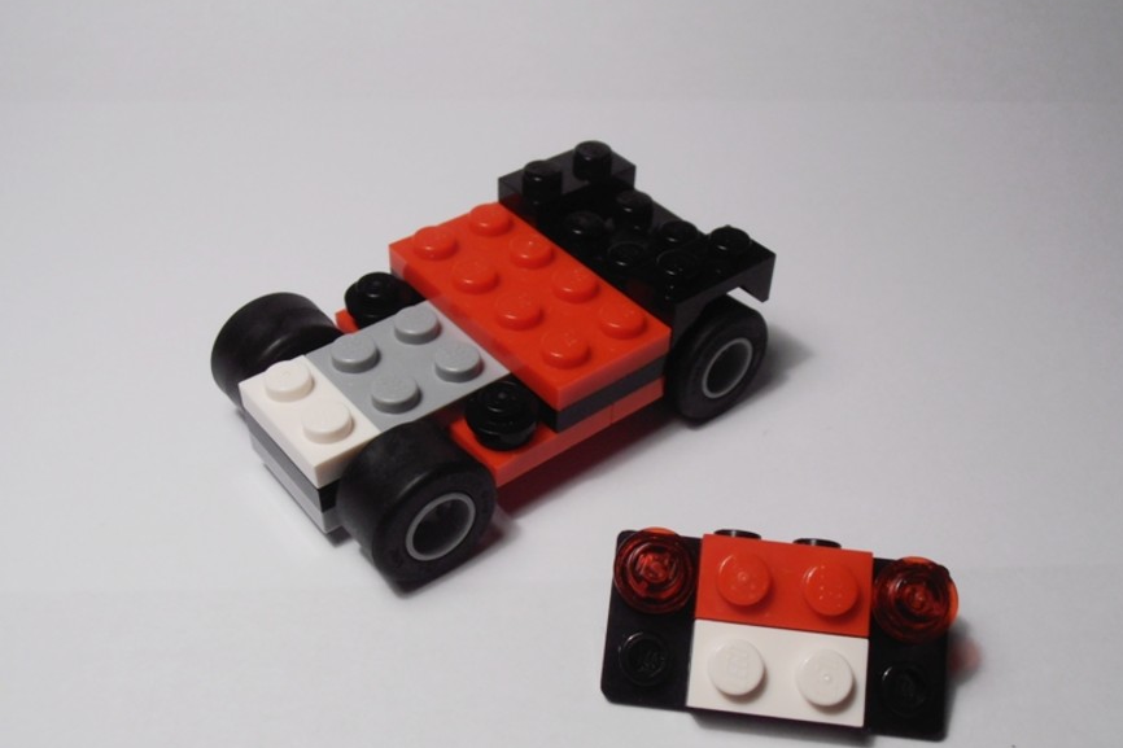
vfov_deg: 33.3
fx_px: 1247
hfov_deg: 48.5
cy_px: 423
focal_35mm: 40
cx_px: 573
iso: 80
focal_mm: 6.61
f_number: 3.9
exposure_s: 1/100
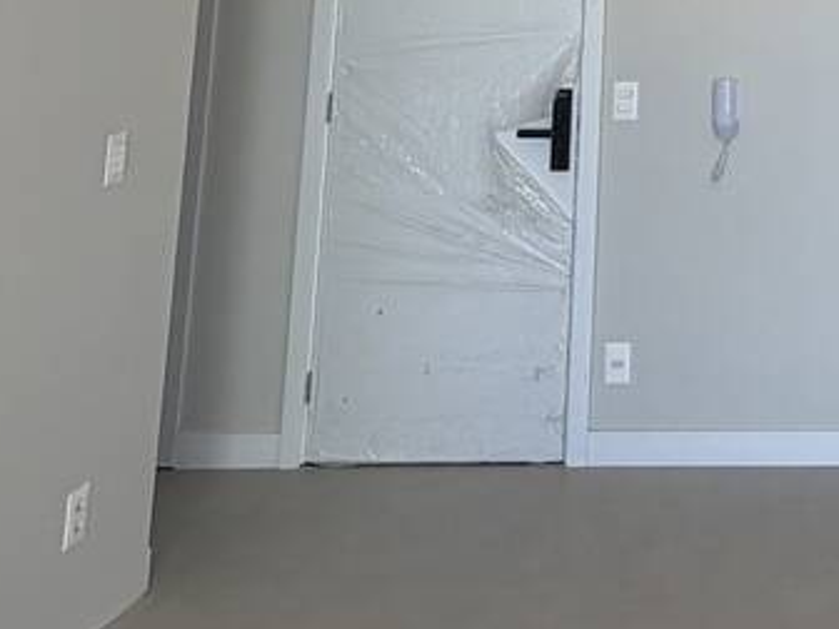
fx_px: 1454
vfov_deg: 20.4
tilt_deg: +12.2
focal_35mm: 60
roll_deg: +0.0
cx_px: 919
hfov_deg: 29.1
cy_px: -354
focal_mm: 2.22
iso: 64
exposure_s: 1/120
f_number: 2.2
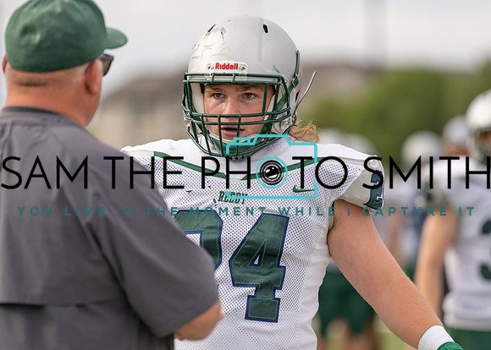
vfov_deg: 4.9
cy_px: 179
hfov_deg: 6.9
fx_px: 4067
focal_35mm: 292
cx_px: 262
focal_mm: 200
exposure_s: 1/1250
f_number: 2.8
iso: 100
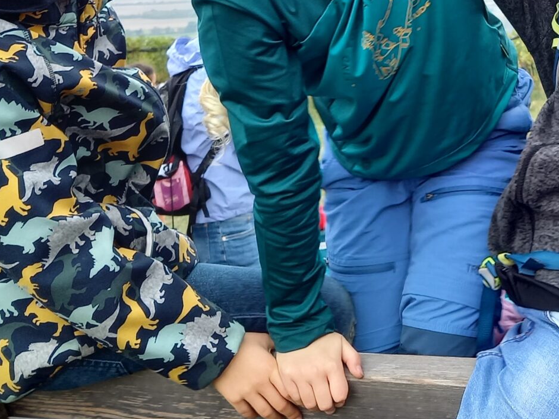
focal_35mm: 68
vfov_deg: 20.7
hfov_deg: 27.9
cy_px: -34
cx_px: 457
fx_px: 1098
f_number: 1.8
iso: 50
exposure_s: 1/100
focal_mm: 4.65
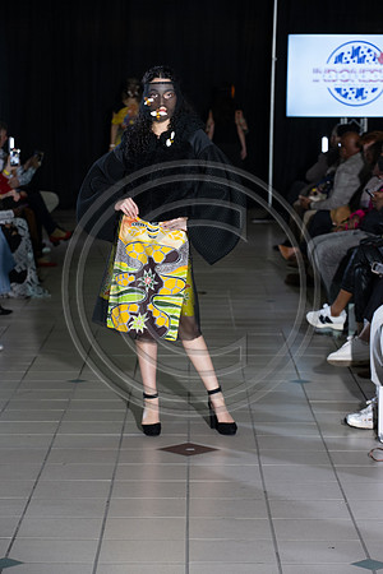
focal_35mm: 105
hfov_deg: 13.0
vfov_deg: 19.5
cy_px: 287
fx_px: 1675
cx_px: 192
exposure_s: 1/160
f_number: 5.6
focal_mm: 105
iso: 1250
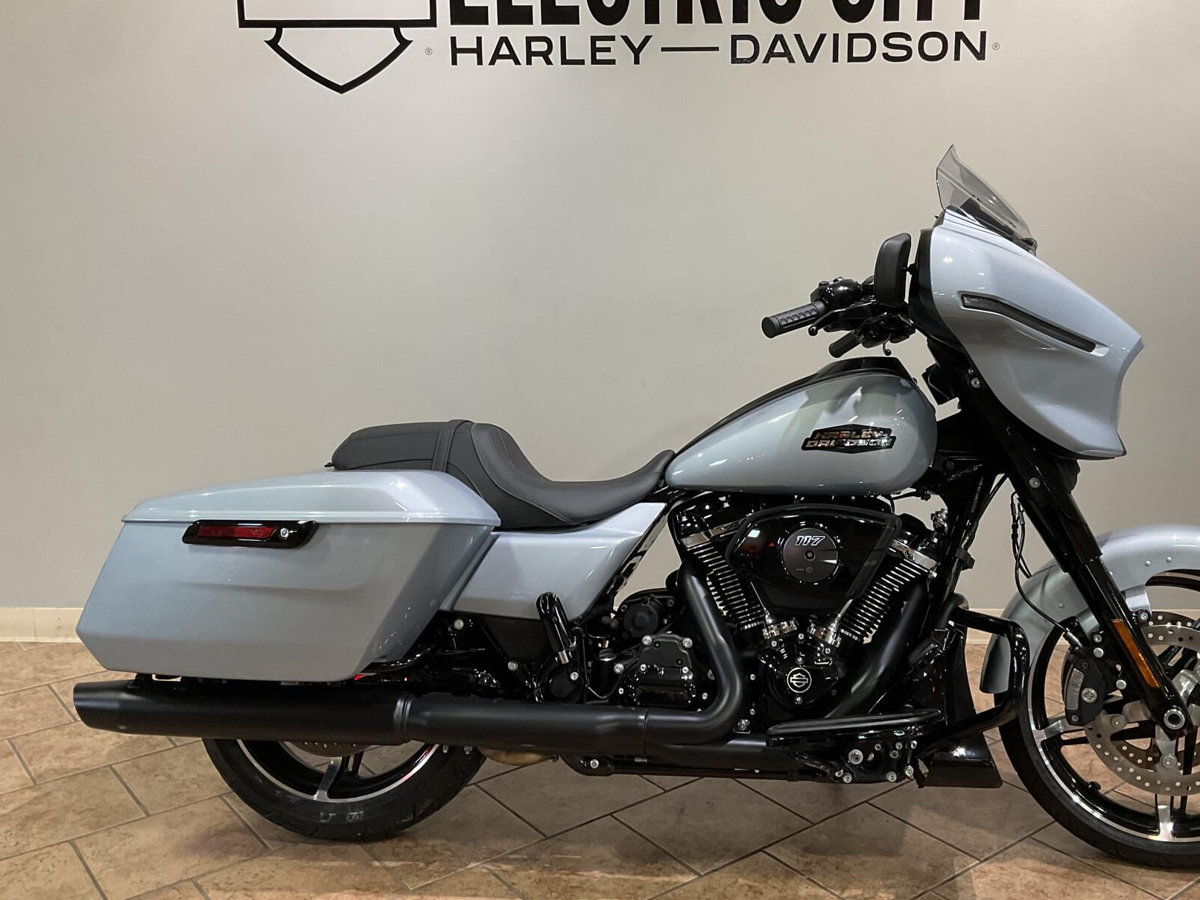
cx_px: 681
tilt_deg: -10.5
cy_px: 396
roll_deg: -0.1
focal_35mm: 36
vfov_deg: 39.6
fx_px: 1248
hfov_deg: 51.2
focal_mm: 3
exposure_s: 1/60
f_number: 1.8
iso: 64
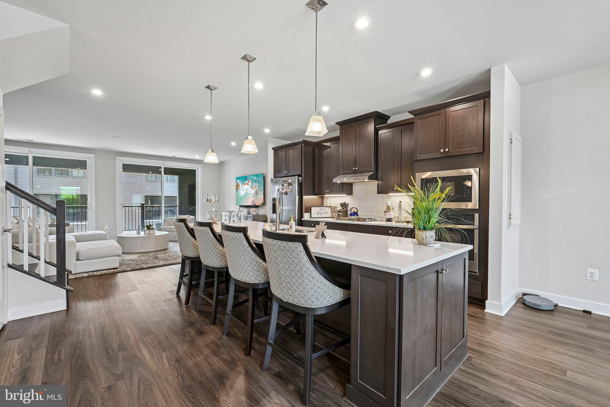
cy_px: 204
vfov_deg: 75.5
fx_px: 263
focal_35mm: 16
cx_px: 305
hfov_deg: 98.5
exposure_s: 1/13
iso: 400
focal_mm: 15.5
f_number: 8
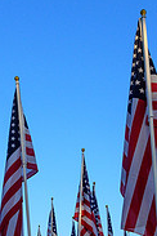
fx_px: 497
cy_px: 150
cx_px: 57
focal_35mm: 76
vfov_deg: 26.6
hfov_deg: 17.9
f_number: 16
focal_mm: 24
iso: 800
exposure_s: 1/250
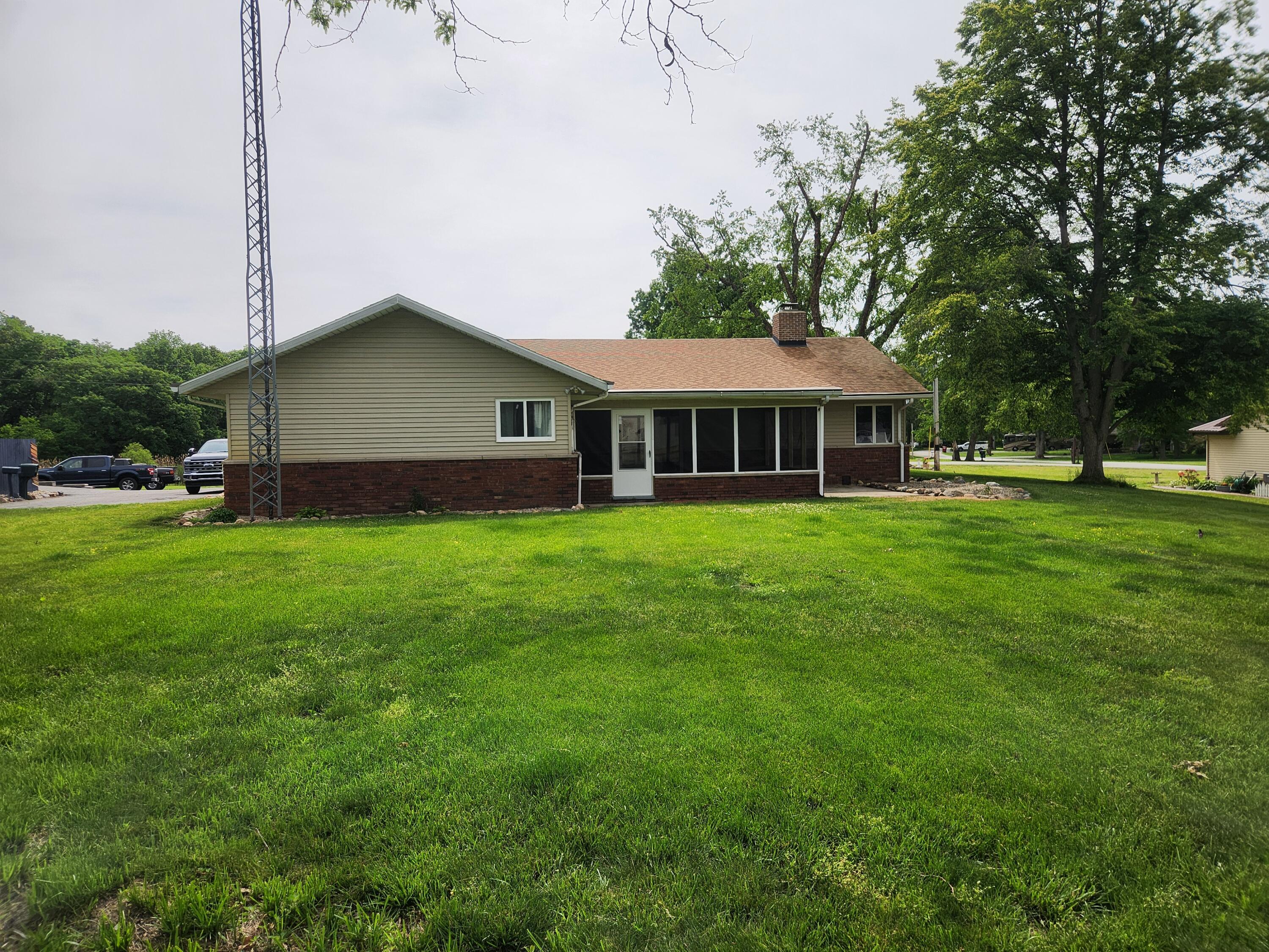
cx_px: 634
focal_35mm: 23
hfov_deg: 73.9
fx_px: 843
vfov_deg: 58.9
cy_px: 476
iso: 20
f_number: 1.8
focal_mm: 5.4
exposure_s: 1/2352
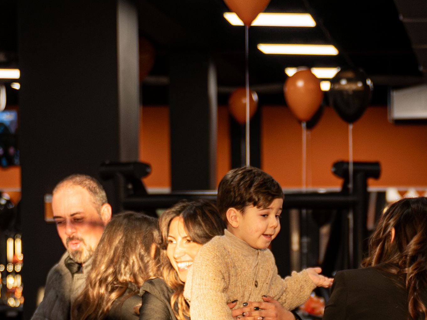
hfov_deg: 9.5
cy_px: 522
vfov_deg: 7.1
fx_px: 2541
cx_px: 453
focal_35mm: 206
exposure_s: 1/320
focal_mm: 48
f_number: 2.8
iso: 250
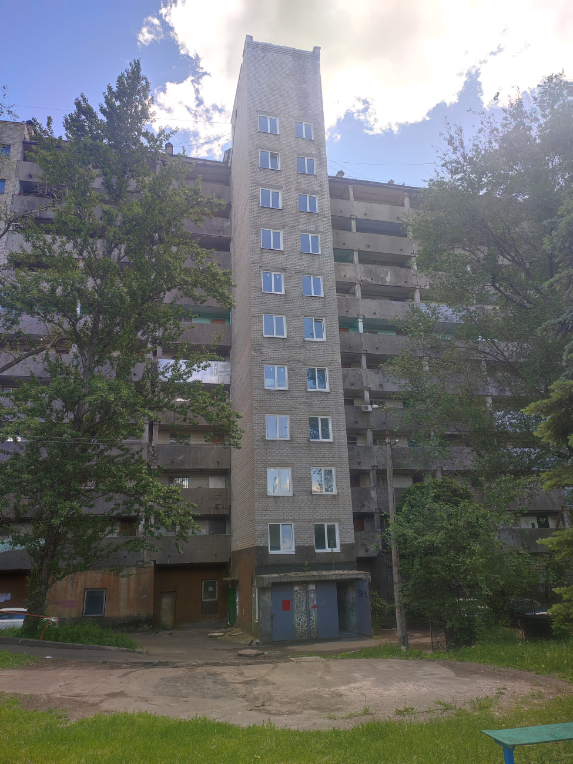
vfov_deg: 69.4
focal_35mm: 25
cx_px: 286
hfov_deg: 54.9
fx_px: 552
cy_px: 382
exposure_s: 1/100
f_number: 1.9
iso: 60
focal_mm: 6.04
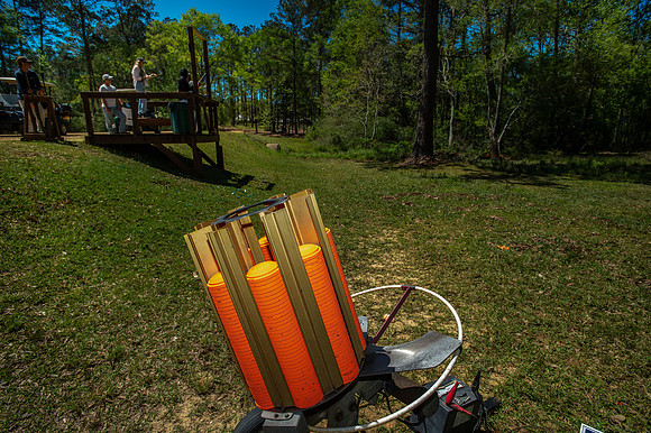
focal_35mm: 19
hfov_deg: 86.9
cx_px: 326
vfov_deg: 64.5
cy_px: 216
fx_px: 343
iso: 80
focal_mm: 19
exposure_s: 1/250
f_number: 6.3
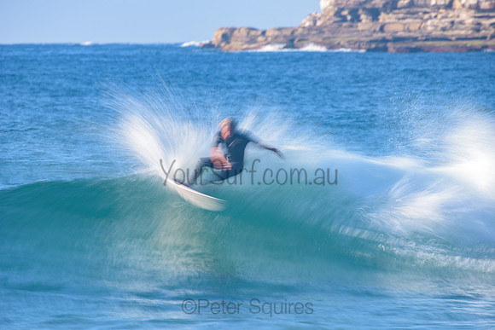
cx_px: 248
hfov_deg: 4.1
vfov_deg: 2.8
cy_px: 165
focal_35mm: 500
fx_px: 6876
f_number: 11
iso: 31
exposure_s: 1/6
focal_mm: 500
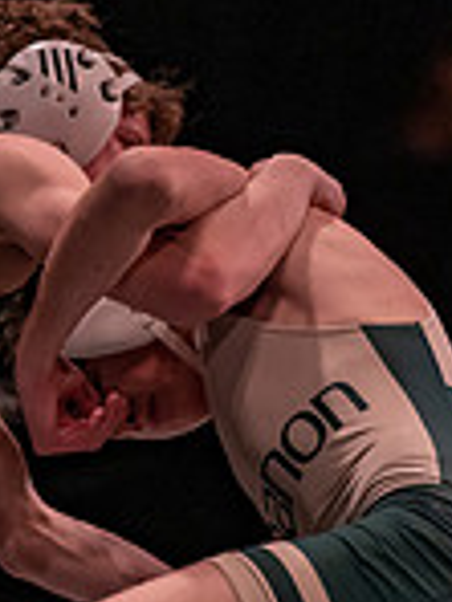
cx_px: 130
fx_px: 9506
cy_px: 411
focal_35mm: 546
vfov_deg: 3.6
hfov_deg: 2.7
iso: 2000
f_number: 1.8
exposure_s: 1/800
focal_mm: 135
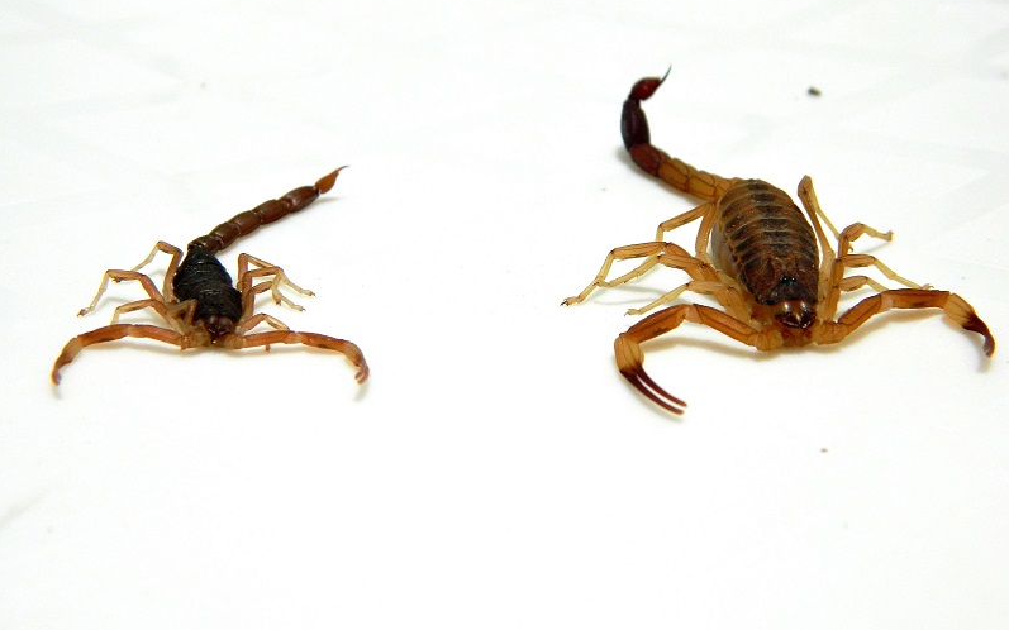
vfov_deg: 25.8
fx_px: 1375
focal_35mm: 50
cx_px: 504
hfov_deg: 40.3
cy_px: 259
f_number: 10.2
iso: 80
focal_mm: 8.4
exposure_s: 1/640
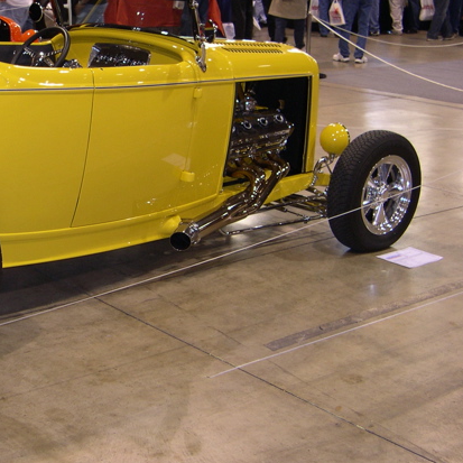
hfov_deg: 25.7
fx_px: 984
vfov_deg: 26.4
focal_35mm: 65
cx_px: 49
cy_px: 169
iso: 100
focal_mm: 8
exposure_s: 1/30
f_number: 2.8
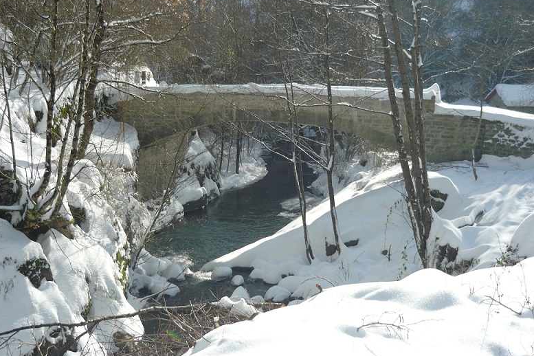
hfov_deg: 45.4
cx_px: 266
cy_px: 192
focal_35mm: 43
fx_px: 638
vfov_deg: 31.2
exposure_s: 1/125
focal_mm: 6.8
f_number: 9
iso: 100
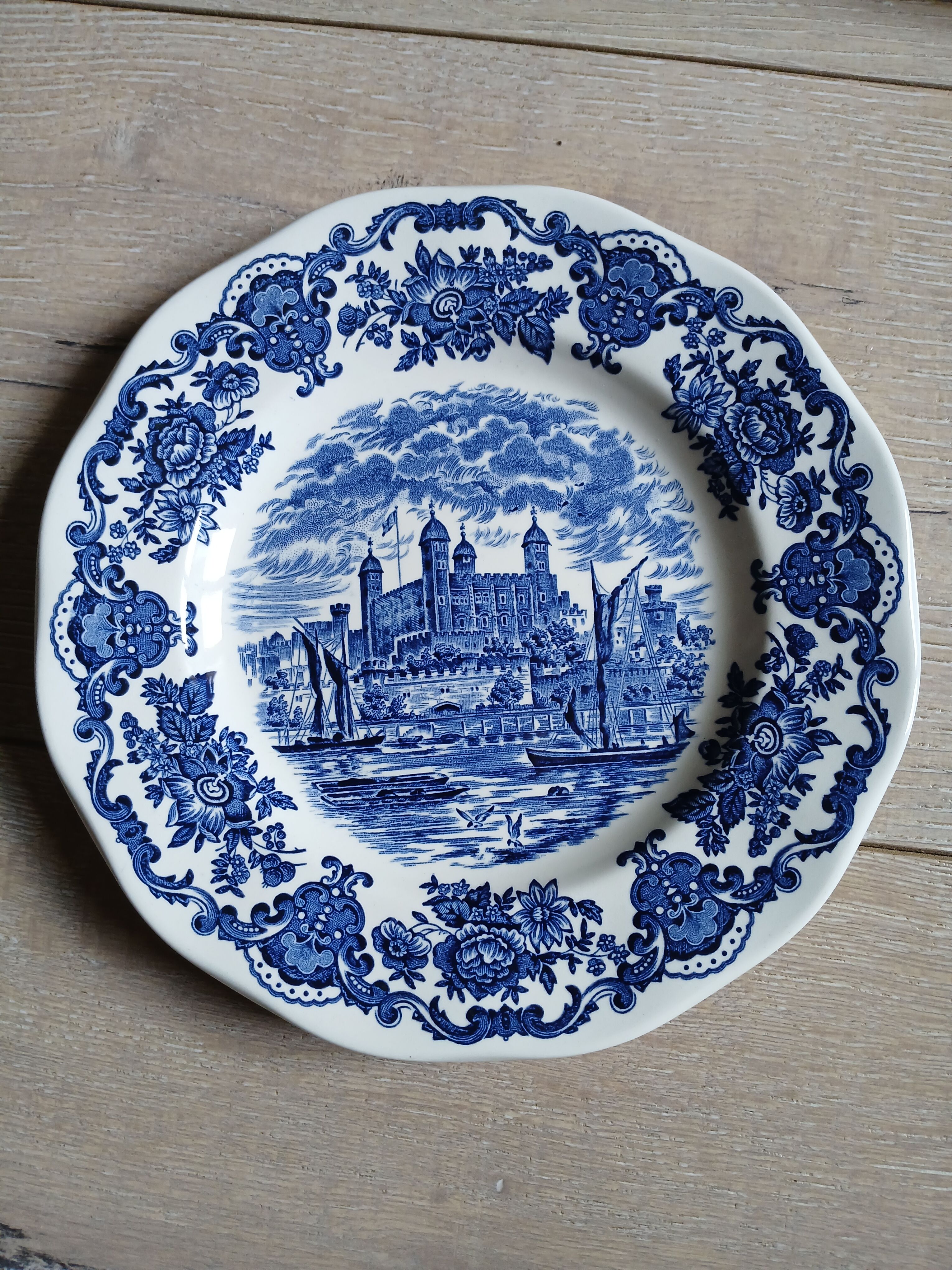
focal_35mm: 26
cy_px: 635
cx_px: 476
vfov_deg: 67.3
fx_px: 953
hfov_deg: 53.1
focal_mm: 3.98
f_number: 1.8
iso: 125
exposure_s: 1/50
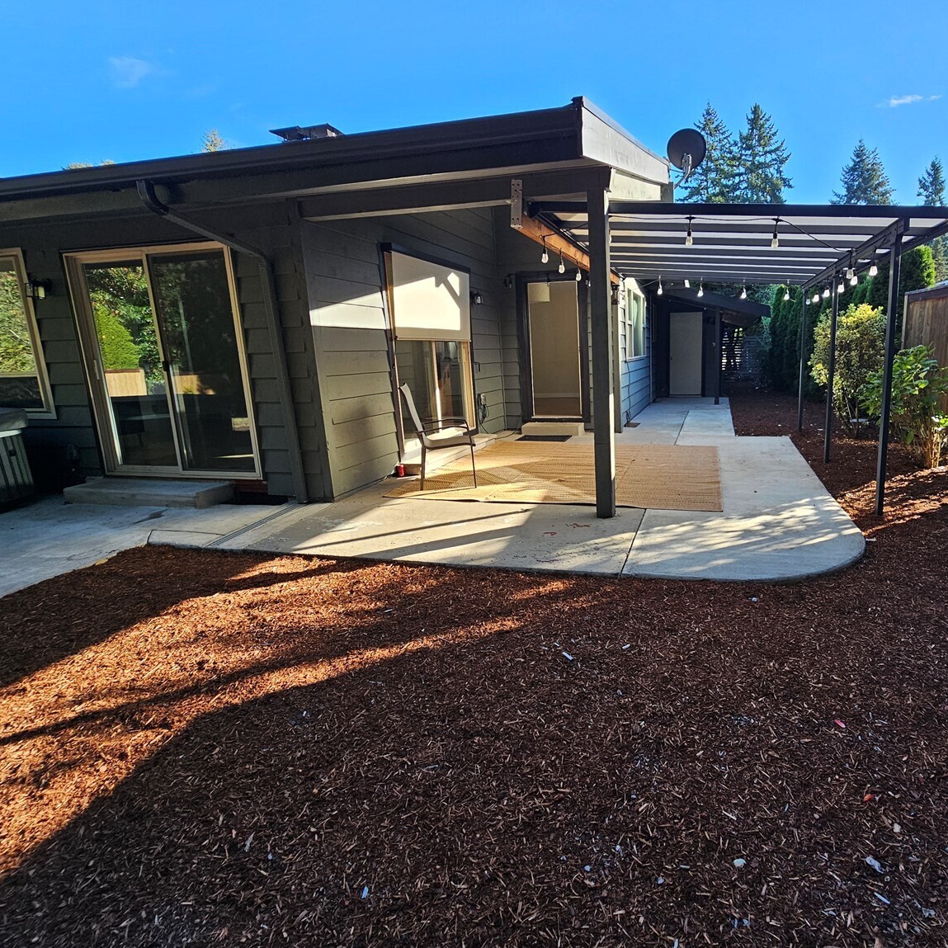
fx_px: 496
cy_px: 456
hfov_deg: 85.5
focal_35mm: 16
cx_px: 601
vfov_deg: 87.4
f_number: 2.2
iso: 50
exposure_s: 1/297
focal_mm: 2.2
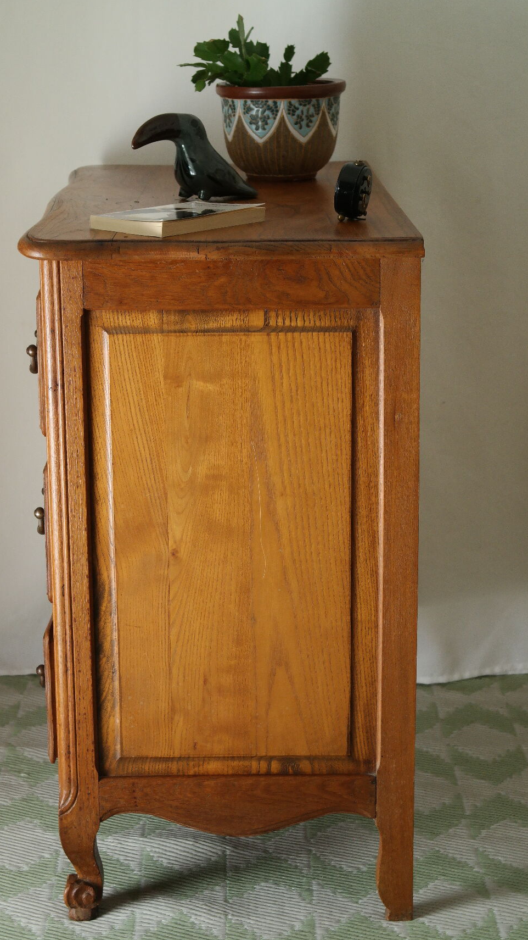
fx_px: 1818
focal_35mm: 73
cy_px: 472
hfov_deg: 16.5
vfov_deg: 29.0
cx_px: 225
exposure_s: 1/30
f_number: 5.6
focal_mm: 45
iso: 800
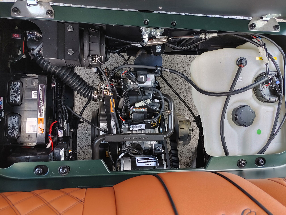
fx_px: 215
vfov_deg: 53.1
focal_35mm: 26
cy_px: 108
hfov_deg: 67.3
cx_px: 143
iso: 150
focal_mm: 4.81
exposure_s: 1/120
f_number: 1.8
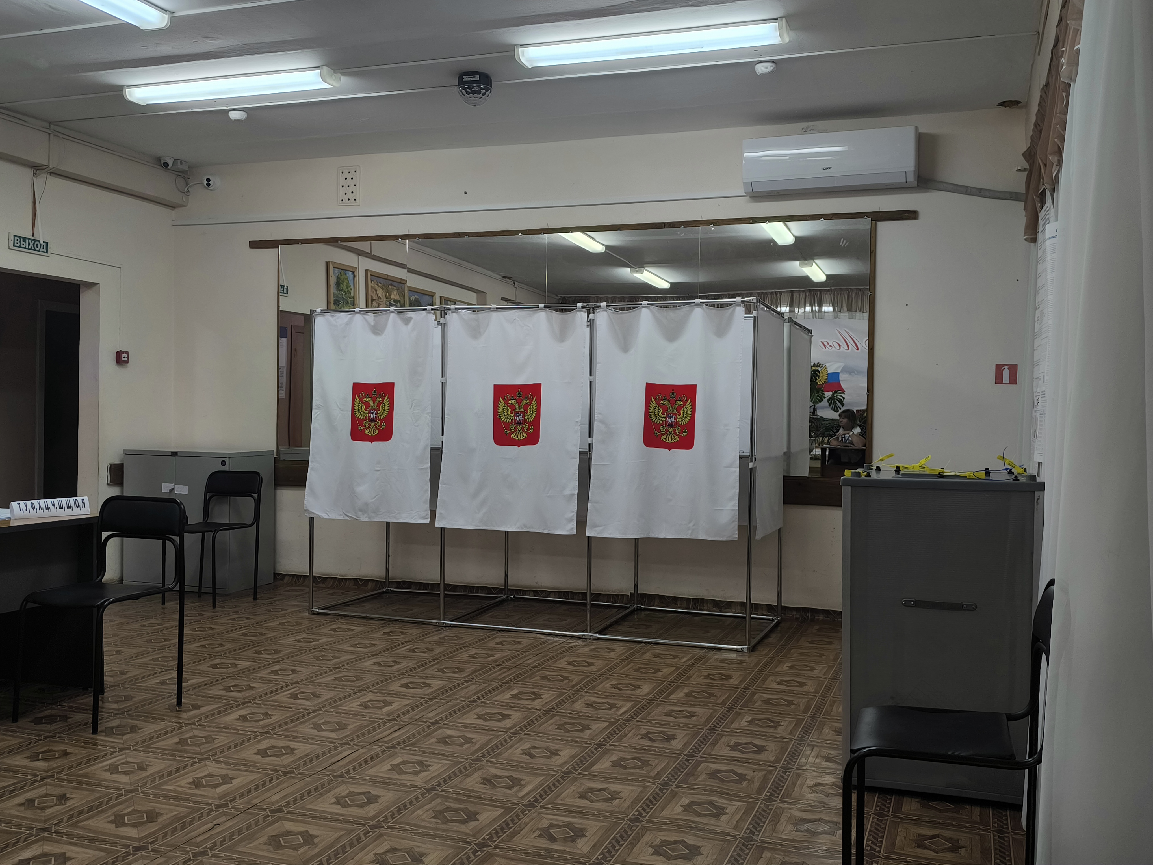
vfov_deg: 46.8
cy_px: 432
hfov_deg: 60.0
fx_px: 999
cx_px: 576
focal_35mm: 30
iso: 200
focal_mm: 6.14
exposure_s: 1/100
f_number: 1.65
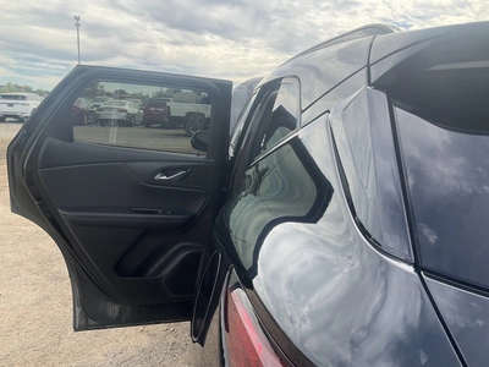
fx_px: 410
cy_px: 184
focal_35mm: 29
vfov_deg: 48.2
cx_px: 244
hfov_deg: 61.7
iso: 25
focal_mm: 3
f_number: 1.8
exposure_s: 1/804
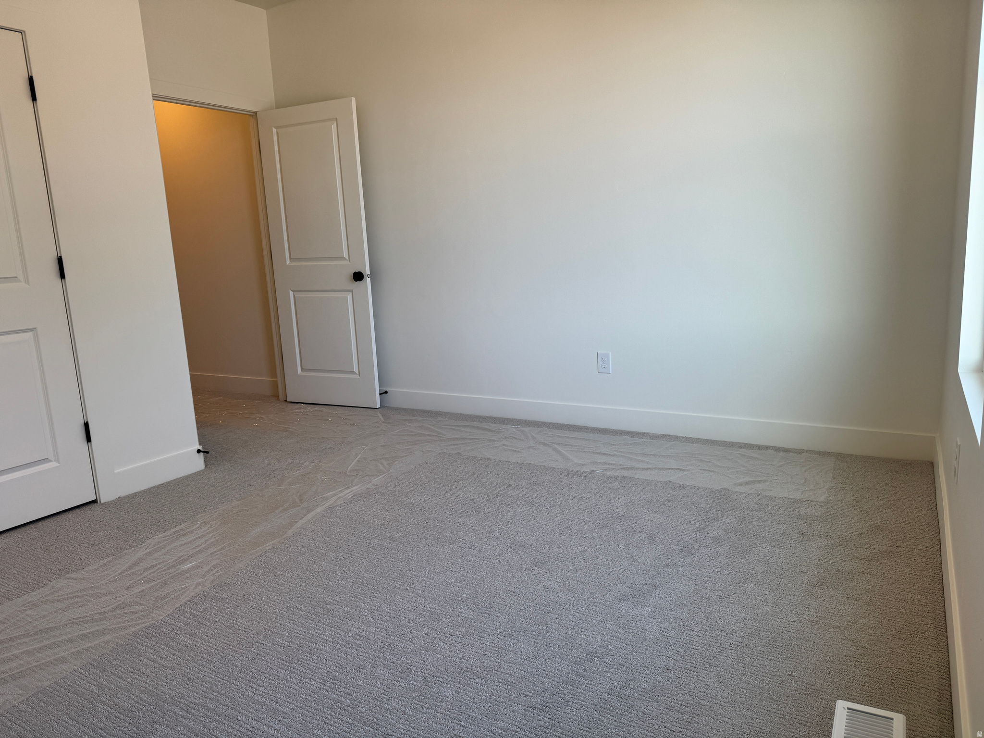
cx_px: 492
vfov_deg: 56.8
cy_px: 369
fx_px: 682
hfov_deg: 71.6
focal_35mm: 24
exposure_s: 1/249
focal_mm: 6.76
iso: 64
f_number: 1.78
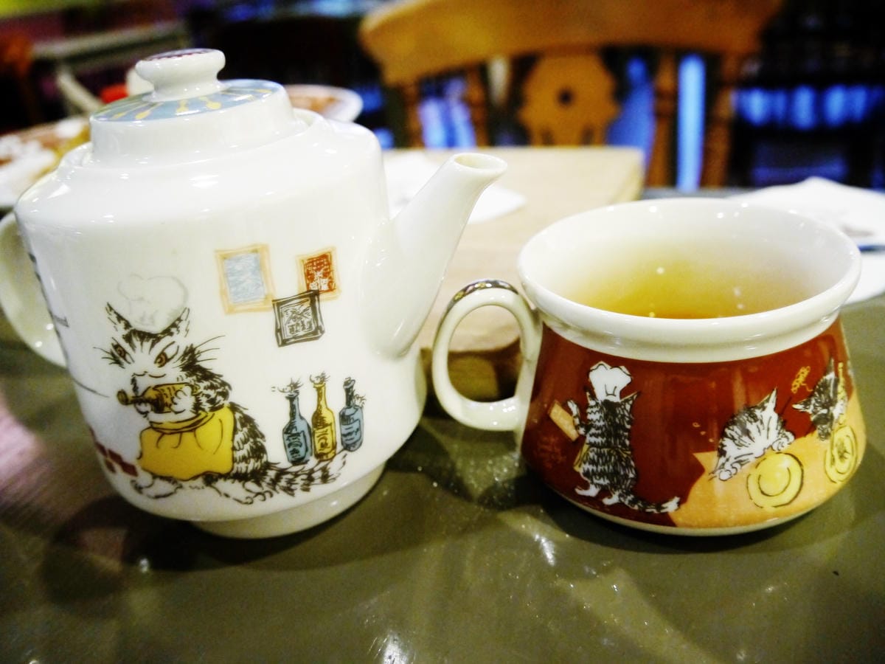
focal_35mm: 28
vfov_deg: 49.7
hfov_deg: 63.4
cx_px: 442
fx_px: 716
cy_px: 332
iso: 1000
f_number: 3.5
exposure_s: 1/60
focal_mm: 14
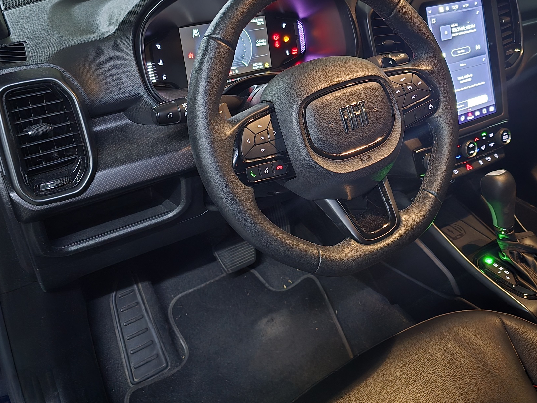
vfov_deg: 40.8
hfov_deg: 53.0
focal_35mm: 34
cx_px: 353
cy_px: 107
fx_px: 527
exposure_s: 1/17.2
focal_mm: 6.3
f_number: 1.7
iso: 2500
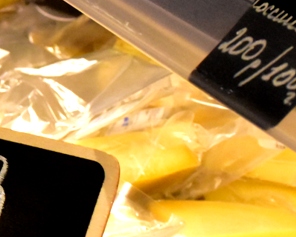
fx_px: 2024
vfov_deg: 6.7
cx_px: -224
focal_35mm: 231
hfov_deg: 8.1
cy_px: 130
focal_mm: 38
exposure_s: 1/320
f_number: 9
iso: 6400
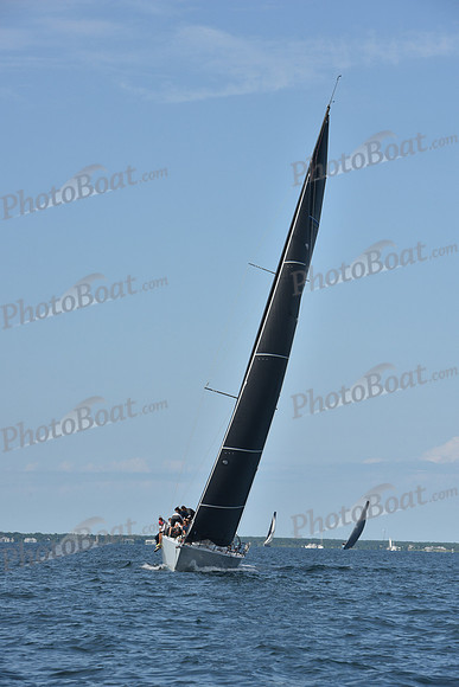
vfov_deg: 14.7
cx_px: 230
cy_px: 344
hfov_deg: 9.8
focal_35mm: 140
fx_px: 2676
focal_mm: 140
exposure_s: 1/1000
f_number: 10
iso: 320
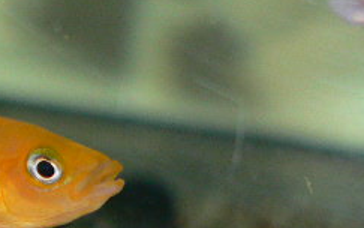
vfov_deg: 3.9
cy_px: 184
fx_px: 3374
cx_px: -55
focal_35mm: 340
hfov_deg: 6.1
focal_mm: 20.4
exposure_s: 1/125
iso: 200
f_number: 2.8
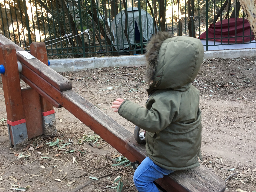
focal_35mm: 36
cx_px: 127
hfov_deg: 51.4
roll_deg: +4.7
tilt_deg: -10.4
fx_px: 266
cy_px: 81
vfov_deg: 39.6
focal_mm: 4.15
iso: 100
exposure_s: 1/33
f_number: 2.2
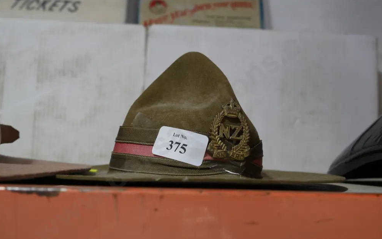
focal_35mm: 37
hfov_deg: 52.7
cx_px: 194
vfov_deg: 34.4
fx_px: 385
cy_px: 122
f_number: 4
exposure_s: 1/60
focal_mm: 17
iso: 400
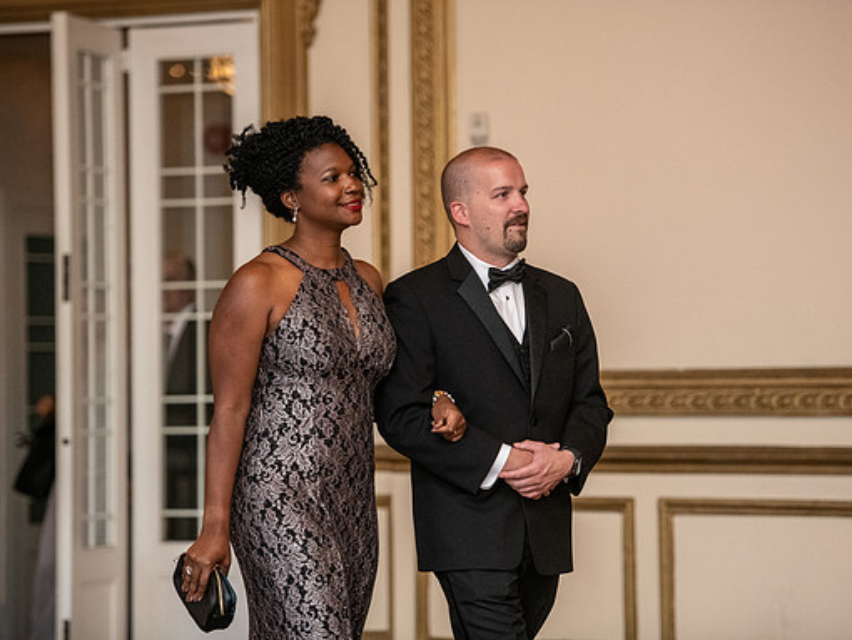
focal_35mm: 153
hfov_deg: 12.9
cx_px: 474
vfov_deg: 9.7
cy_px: 320
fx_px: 3768
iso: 3200
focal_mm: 140
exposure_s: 1/500
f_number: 2.8
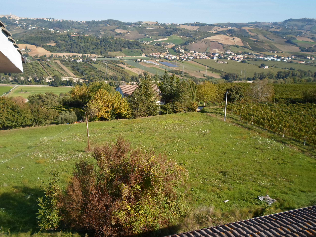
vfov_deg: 46.8
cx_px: 158
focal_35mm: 30
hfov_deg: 60.0
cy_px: 118
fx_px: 274
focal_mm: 5.5
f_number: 2.7
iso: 80
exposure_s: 1/750
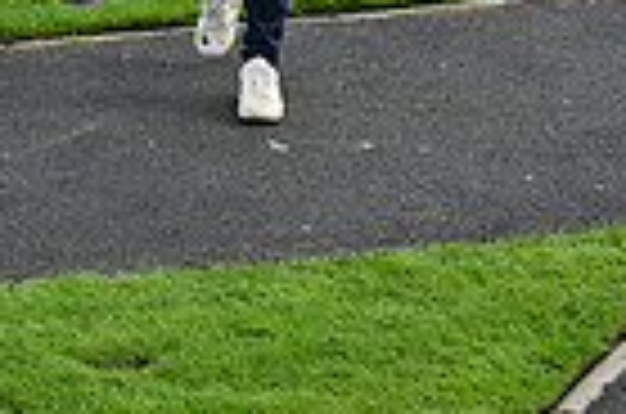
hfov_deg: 14.9
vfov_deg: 9.5
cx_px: -104
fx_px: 2325
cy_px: -443
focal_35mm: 134
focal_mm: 32
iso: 500
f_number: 6.3
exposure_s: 1/1000
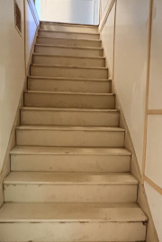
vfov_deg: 52.8
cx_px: 77
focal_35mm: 36
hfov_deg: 36.9
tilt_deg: -7.1
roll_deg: -0.7
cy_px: 146
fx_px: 243
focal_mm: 2.22
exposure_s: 1/30
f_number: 2.2
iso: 1250
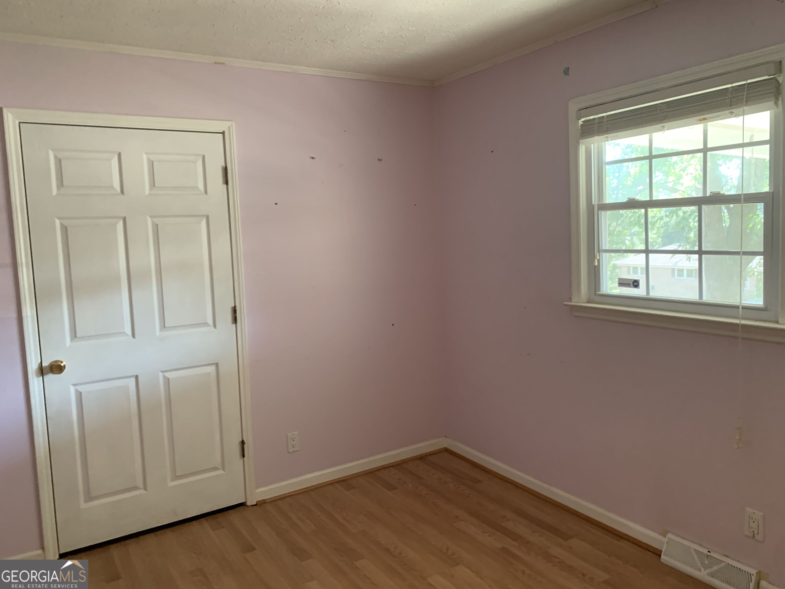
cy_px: 294
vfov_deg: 53.1
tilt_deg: -4.2
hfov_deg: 67.3
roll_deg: +2.0
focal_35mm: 26
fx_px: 590
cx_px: 392
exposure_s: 1/60
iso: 320
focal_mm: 4.25
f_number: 1.8
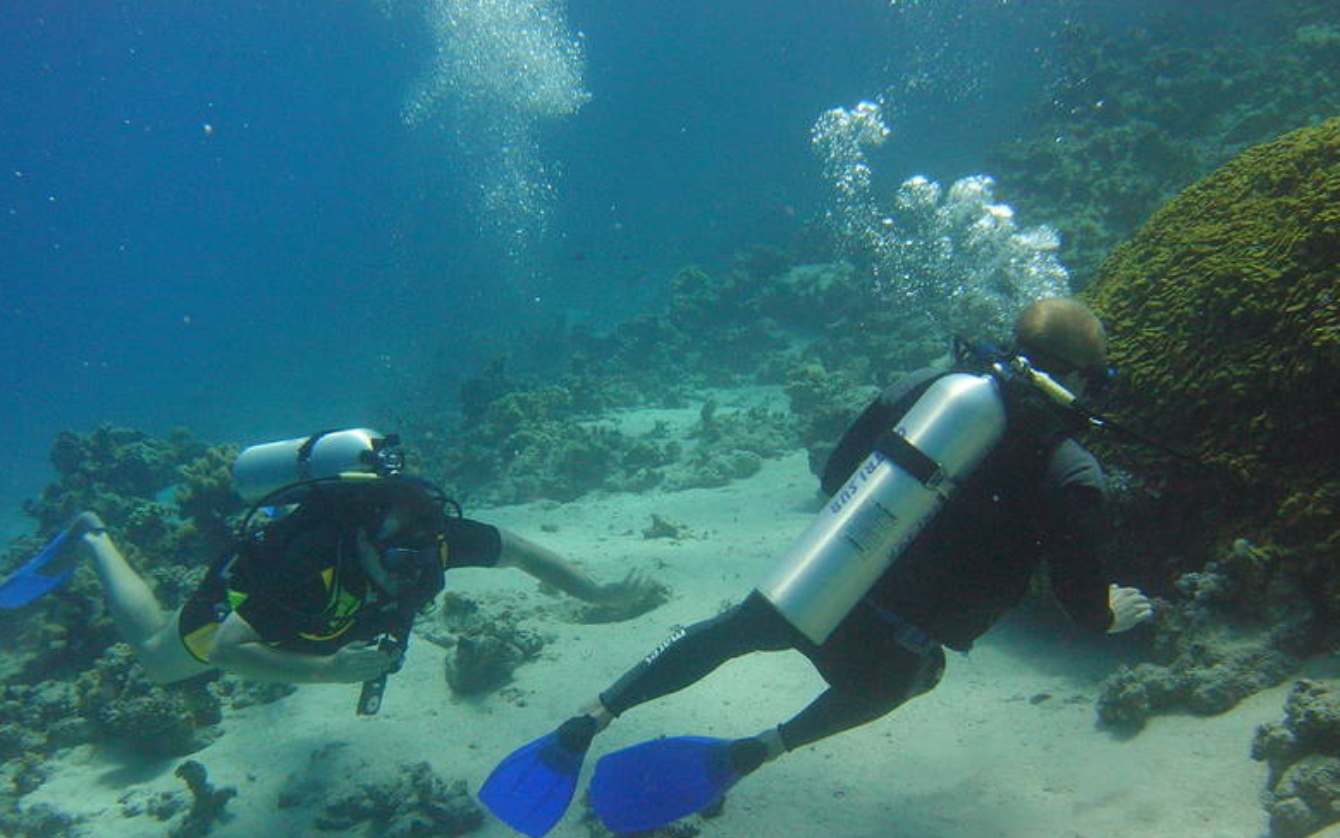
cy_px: 495
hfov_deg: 52.7
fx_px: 1351
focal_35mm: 37
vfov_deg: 34.4
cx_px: 666
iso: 50
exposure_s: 1/188
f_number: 4.9
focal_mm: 5.7
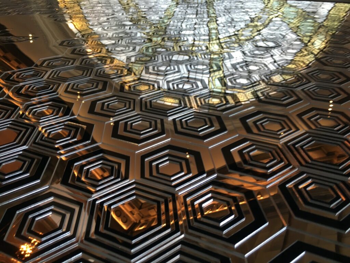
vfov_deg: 48.2
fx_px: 293
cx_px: 175
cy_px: 132
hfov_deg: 61.7
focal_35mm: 29
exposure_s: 1/33
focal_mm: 4.15
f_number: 2.2
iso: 64
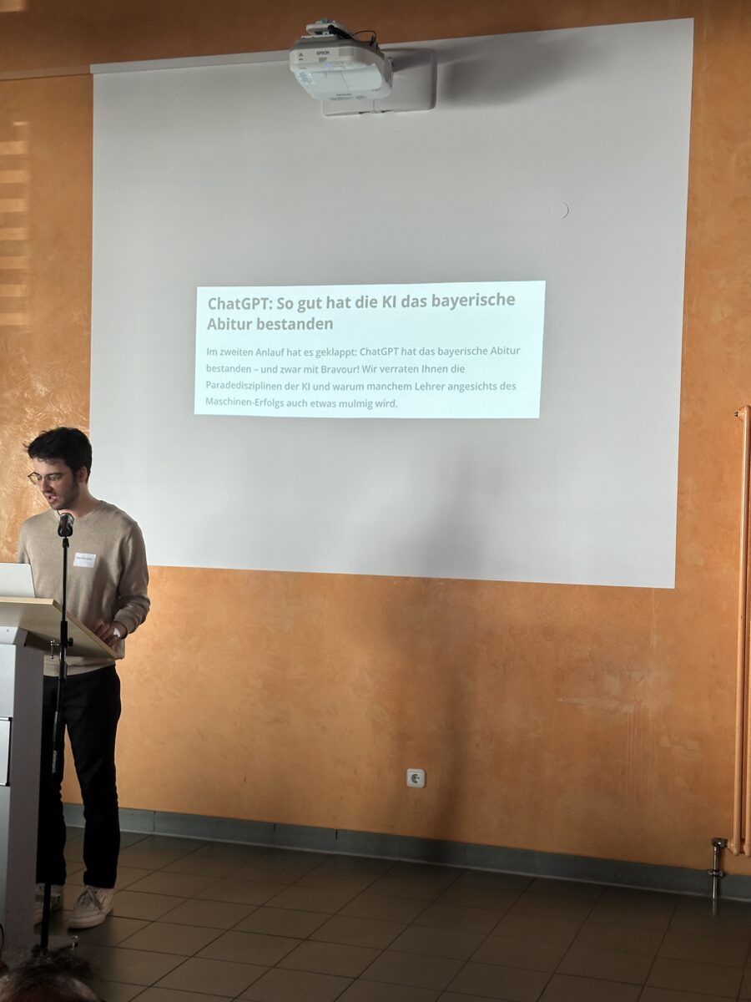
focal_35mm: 48
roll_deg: -1.9
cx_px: 376
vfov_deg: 39.7
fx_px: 1388
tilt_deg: -2.2
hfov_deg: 30.3
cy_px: 501
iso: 50
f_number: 1.78
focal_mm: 6.86
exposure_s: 1/120
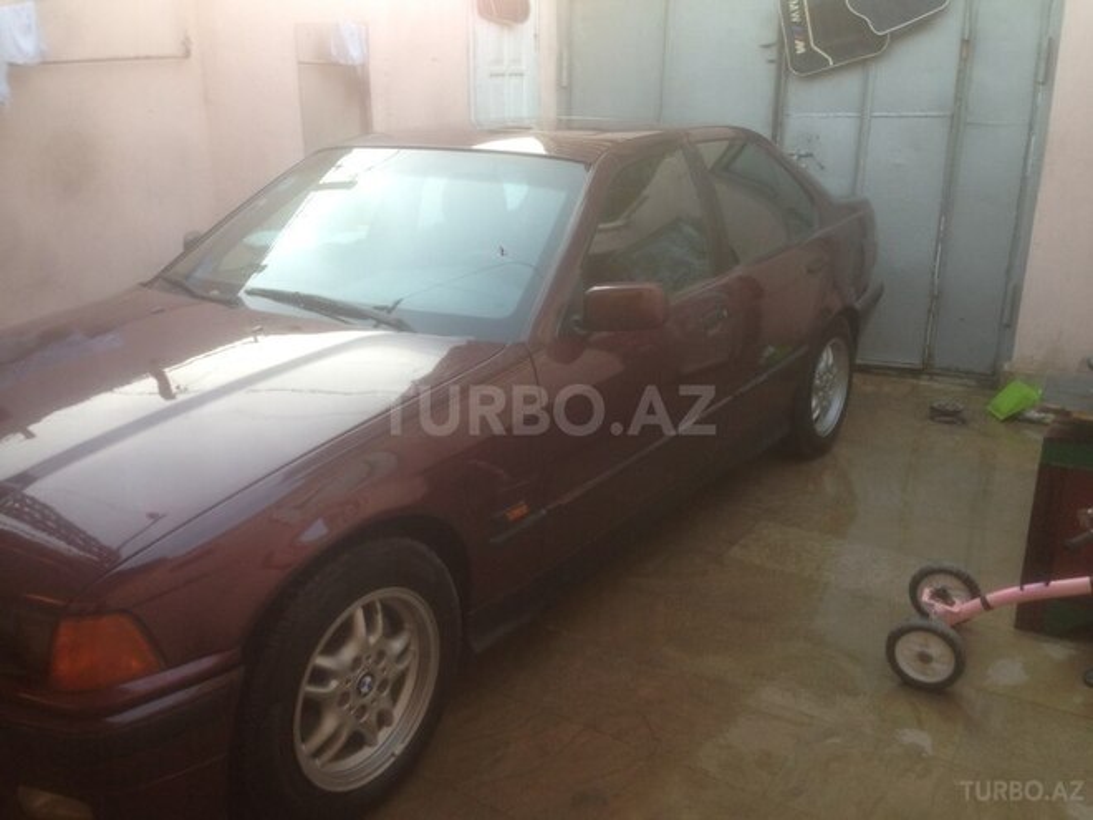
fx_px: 1042
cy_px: 410
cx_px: 546
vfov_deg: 42.9
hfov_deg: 55.4
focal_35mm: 33
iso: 50
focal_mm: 4.12
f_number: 2.4
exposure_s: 1/40
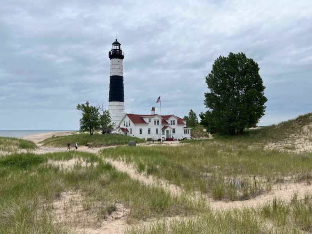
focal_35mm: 26
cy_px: 117
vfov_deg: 53.1
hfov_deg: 67.3
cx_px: 156
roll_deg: +0.1
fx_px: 234
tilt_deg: +3.4
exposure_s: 1/5319
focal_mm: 5.1
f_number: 1.6
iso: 50
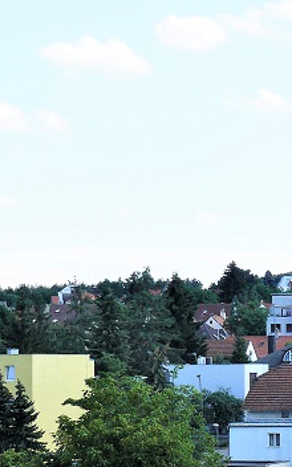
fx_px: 1668
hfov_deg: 9.6
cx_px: 474
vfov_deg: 15.9
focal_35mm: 131
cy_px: 340
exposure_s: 1/250
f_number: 5.6
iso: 100
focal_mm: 9.8
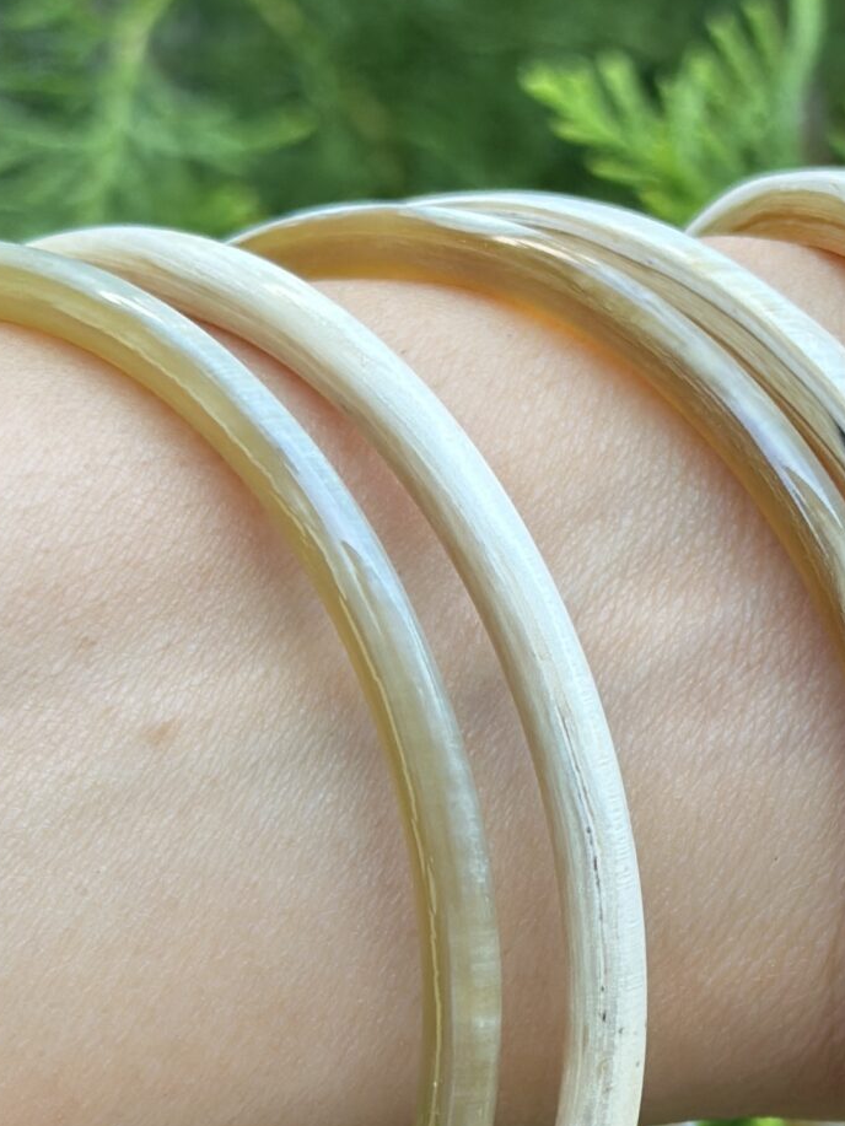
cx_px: 967
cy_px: 829
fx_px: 4360
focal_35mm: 134
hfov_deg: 10.9
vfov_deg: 14.7
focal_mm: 6.86
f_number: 1.78
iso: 80
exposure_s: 1/264
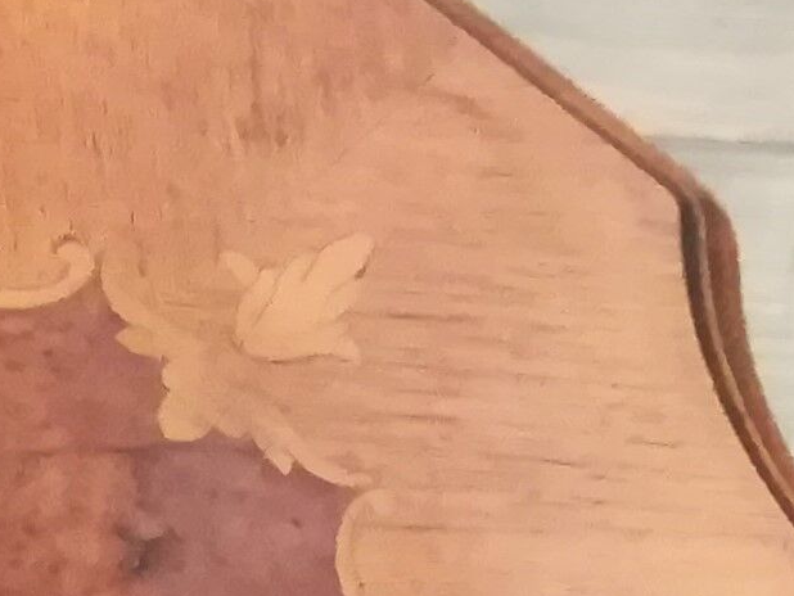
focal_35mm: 150
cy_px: 1333
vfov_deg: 9.1
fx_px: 3442
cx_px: -581
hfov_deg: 12.2
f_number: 2.2
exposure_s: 1/20
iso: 640
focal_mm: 3.83
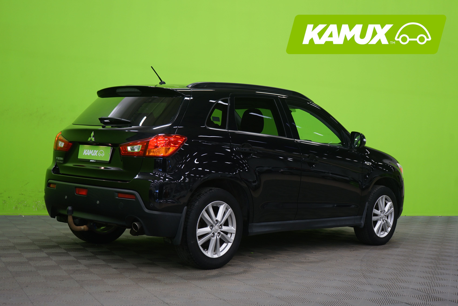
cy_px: 153
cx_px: 229
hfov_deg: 39.6
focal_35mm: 50
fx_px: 636
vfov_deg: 27.0
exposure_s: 1/8
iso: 400
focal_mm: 50
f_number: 5
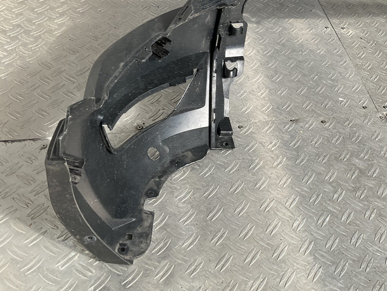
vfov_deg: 30.6
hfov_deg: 38.8
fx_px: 525
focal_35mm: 47
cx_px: 312
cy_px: 91
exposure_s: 1/524
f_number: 1.8
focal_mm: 3
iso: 16
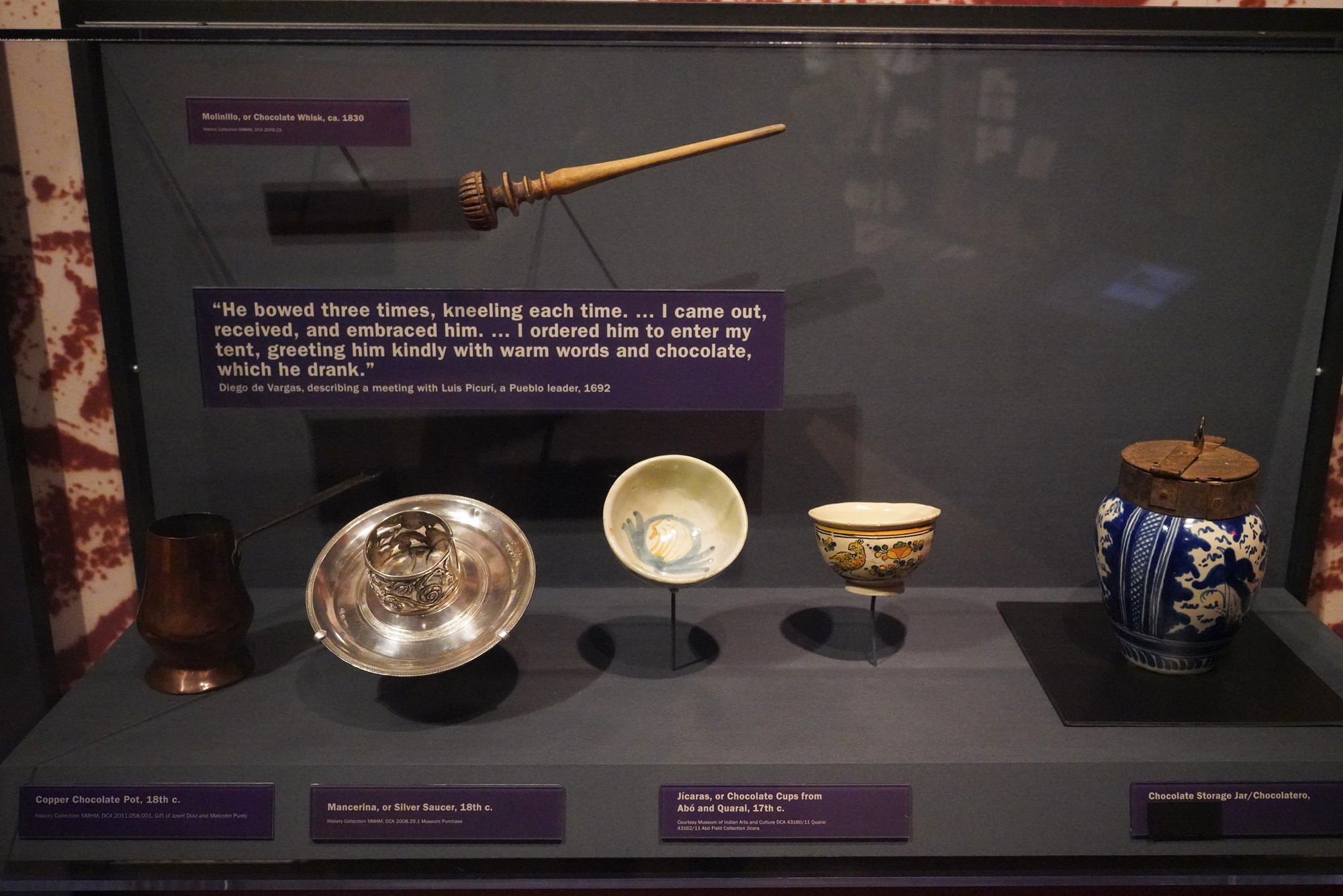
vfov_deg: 40.0
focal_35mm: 33
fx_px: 1231
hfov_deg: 57.2
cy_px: 448
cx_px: 672
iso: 16000
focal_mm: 33
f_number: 4.5
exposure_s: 1/100
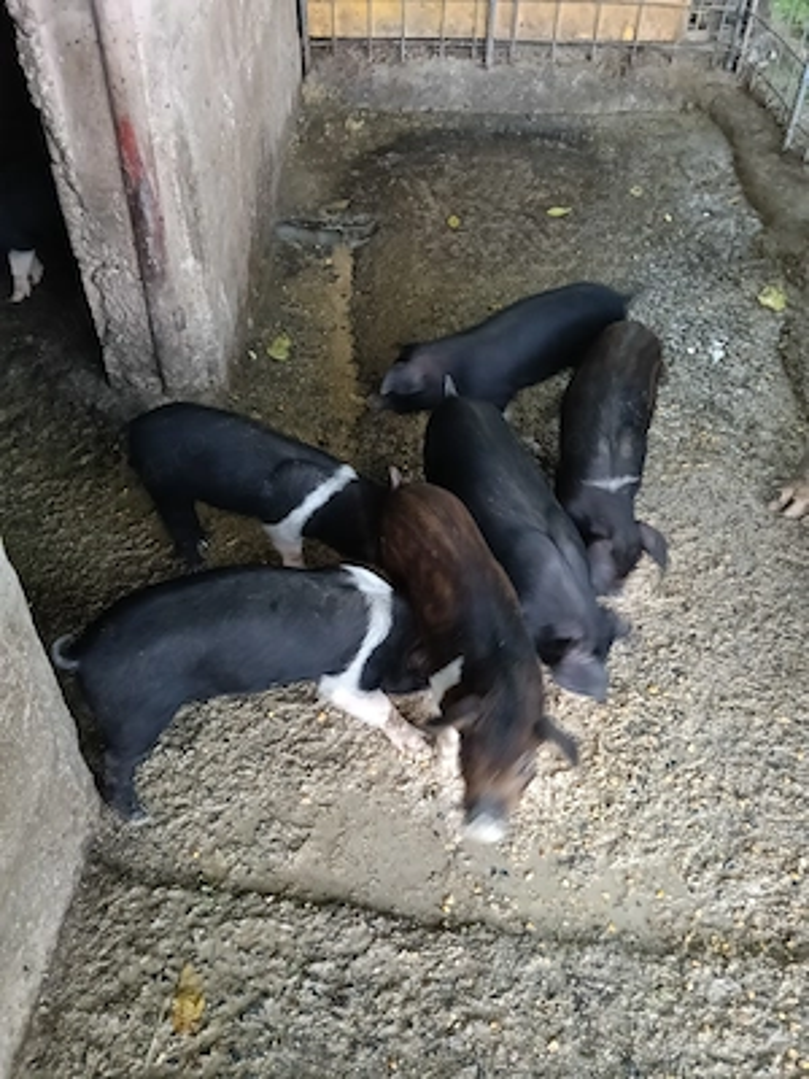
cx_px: 404
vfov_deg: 65.3
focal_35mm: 27
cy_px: 540
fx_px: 841
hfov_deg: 51.4
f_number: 1.8
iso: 1250
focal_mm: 3.98
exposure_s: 1/14.3
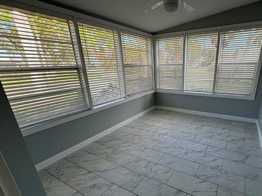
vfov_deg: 68.2
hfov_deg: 83.3
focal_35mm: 19
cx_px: 161
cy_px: 115
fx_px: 144
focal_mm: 2.22
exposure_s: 1/244
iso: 40
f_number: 2.2
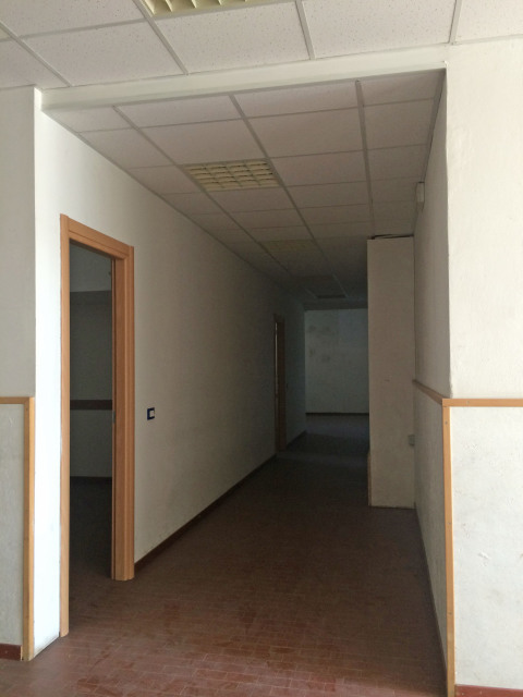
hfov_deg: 48.2
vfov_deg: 61.7
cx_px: 262
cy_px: 348
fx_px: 584
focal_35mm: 29
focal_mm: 4.15
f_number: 2.2
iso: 100
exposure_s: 1/30
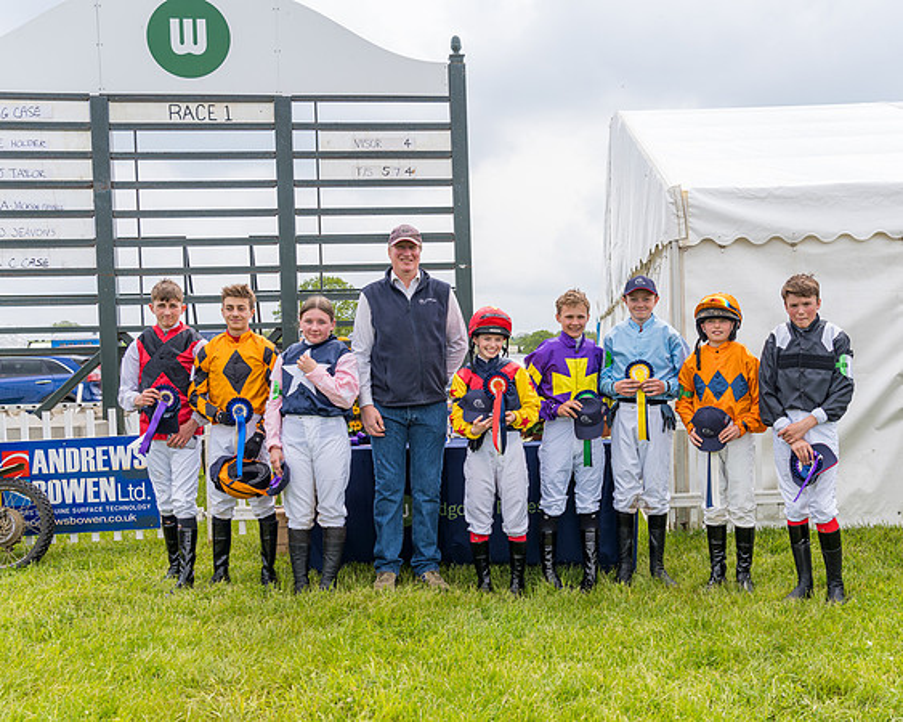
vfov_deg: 40.6
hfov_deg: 49.6
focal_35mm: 36
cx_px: 515
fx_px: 974
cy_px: 397
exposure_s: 1/250
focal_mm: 29
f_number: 5.6
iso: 100
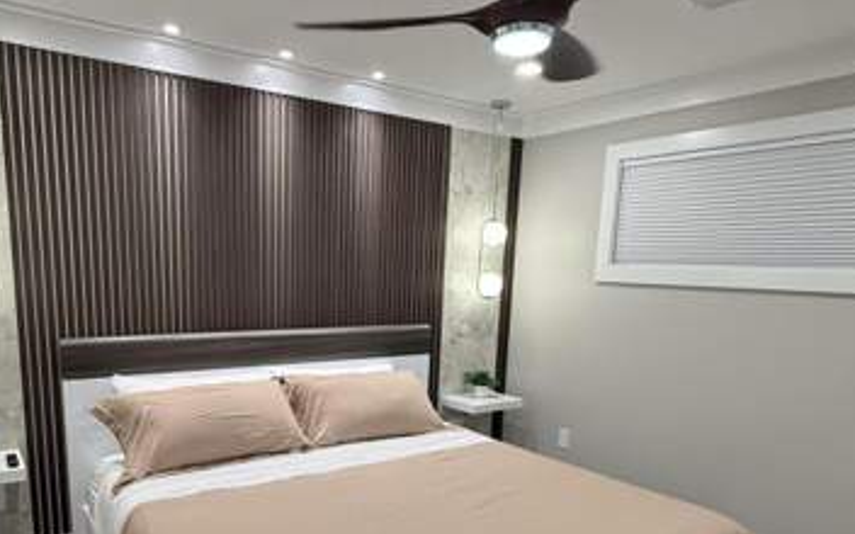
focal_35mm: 27
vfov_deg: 44.8
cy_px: 386
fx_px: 629
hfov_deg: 68.1
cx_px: 367
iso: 200
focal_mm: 2.22
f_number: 2.2
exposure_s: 1/120
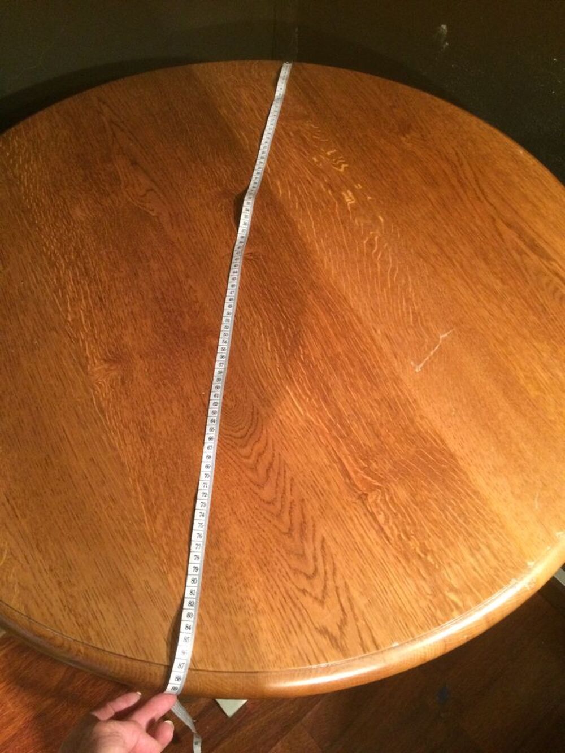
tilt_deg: -60.0
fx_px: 631
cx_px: 282
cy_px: 376
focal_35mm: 29
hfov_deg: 48.2
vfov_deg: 61.7
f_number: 2.2
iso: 320
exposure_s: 1/17
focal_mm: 4.15
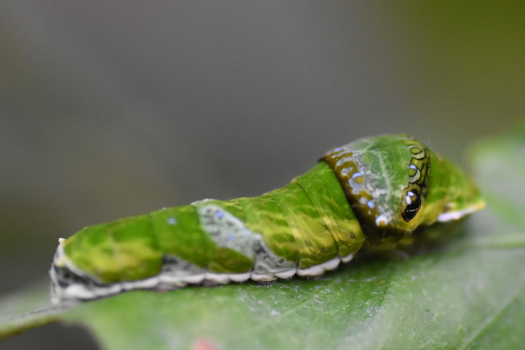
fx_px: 2581
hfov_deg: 11.6
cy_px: 204
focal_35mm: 177
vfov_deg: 7.8
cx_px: 316
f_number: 4.5
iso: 3200
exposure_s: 1/320
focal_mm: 90
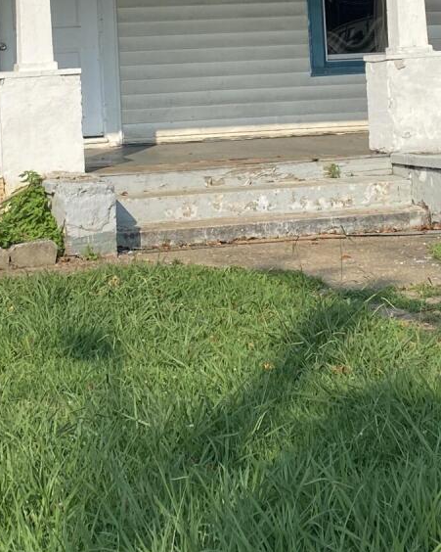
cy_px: 6
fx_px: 1469
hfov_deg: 17.1
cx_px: 204
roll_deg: +3.0
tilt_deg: +4.8
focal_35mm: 90
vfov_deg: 20.6
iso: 32
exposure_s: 1/2688
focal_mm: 4.25
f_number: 1.8
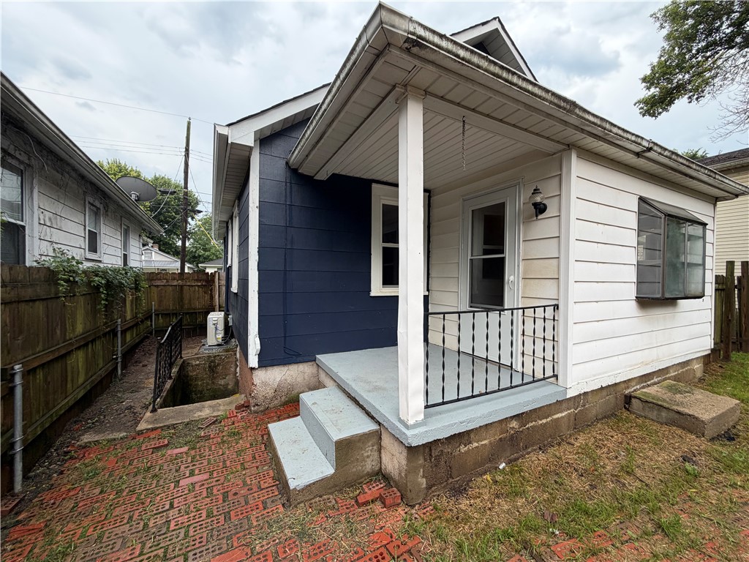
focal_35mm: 14
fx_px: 303
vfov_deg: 85.7
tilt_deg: -1.2
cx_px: 374
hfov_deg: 102.1
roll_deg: +0.0
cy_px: 281
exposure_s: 1/121
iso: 64
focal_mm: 2.22
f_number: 2.2
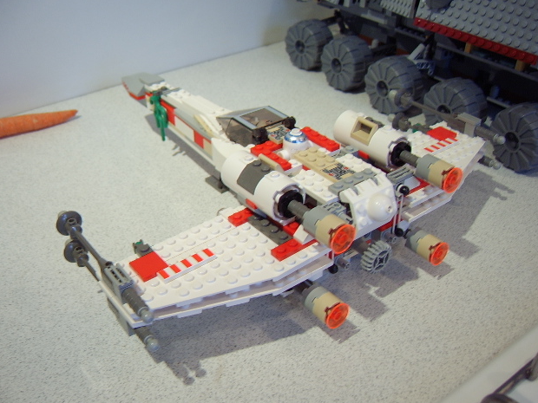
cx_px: 267
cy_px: 205
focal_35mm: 32
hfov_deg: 56.8
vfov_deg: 44.2
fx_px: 497
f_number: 2.7
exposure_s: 1/16
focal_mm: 8.13
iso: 100
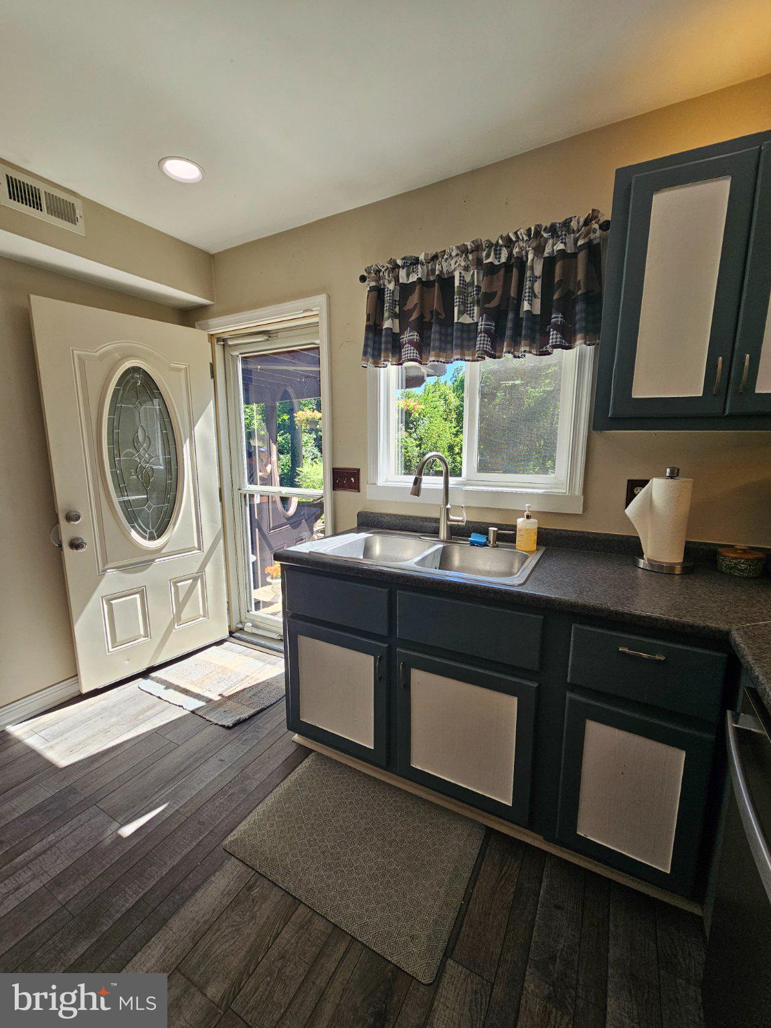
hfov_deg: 89.9
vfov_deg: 106.2
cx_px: 386
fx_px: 386
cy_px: 514
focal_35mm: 13
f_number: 2.2
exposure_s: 1/214
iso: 50
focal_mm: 2.2
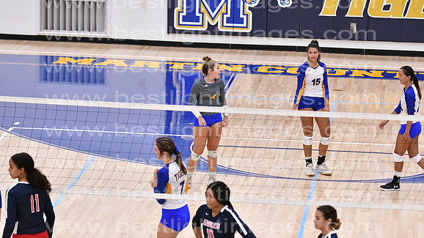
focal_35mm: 161
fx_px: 1810
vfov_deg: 7.5
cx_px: 212
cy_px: 115
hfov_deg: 13.4
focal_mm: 102
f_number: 3.2
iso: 6400
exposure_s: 1/1000
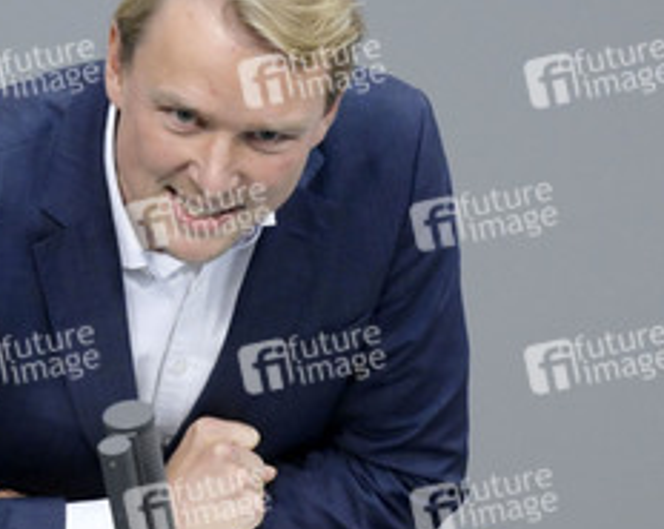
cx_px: 236
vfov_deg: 2.2
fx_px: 13974
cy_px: 289
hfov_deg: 2.7
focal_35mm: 712
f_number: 5.6
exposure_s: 1/400
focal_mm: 390
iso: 8000
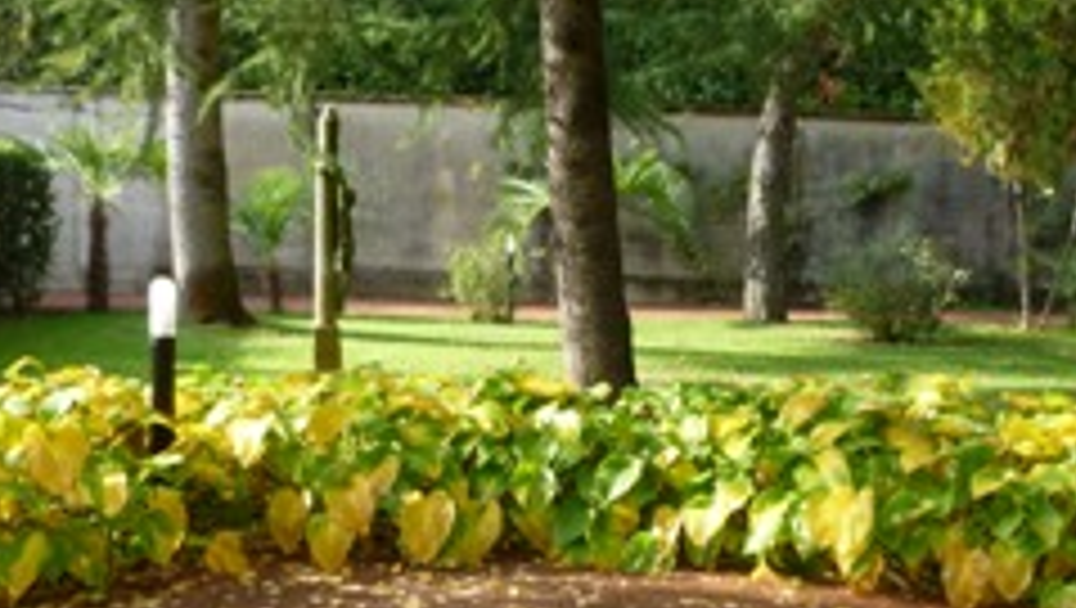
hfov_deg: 40.5
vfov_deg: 23.5
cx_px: 603
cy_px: 392
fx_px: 1457
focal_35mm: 51
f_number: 3.3
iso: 100
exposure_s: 1/100
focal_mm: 5
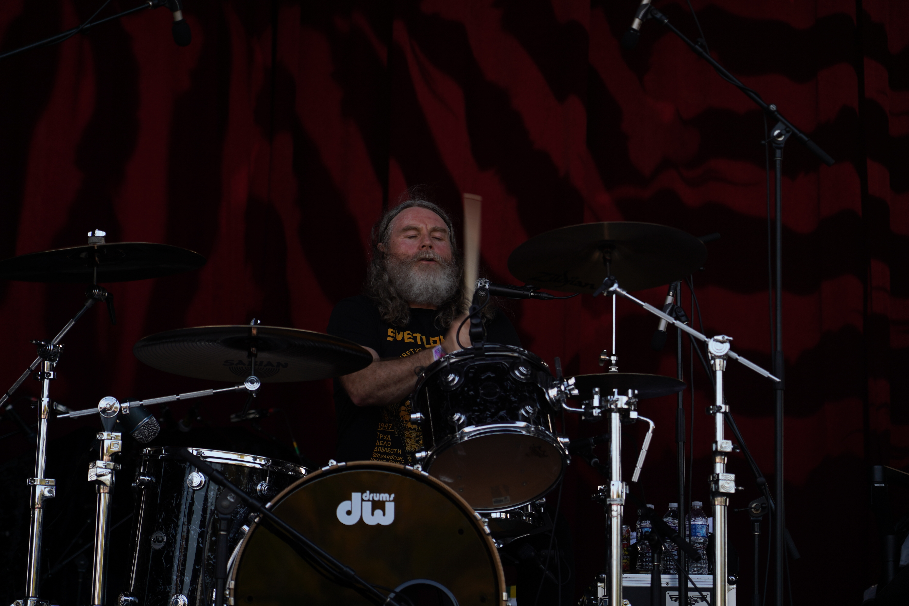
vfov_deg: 13.0
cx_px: 454
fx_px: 2651
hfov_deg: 19.5
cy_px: 303
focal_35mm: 105
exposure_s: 1/250
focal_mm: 105
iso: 100
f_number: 4.5
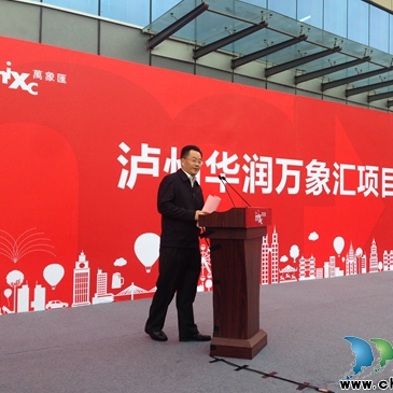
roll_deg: -1.3
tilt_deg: +0.5
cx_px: 245
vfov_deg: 41.9
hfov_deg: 41.6
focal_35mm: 40
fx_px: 514
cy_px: 193
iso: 50
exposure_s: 1/178
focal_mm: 4.12
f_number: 2.4
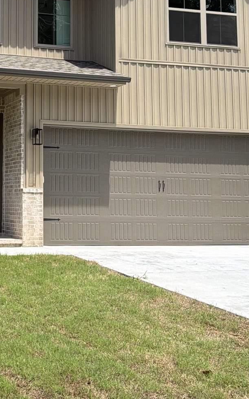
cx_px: -13
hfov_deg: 20.8
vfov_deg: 33.6
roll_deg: -0.7
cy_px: 125
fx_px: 651
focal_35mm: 60
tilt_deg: +6.1
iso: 80
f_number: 1.78
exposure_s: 1/2907
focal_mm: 6.76
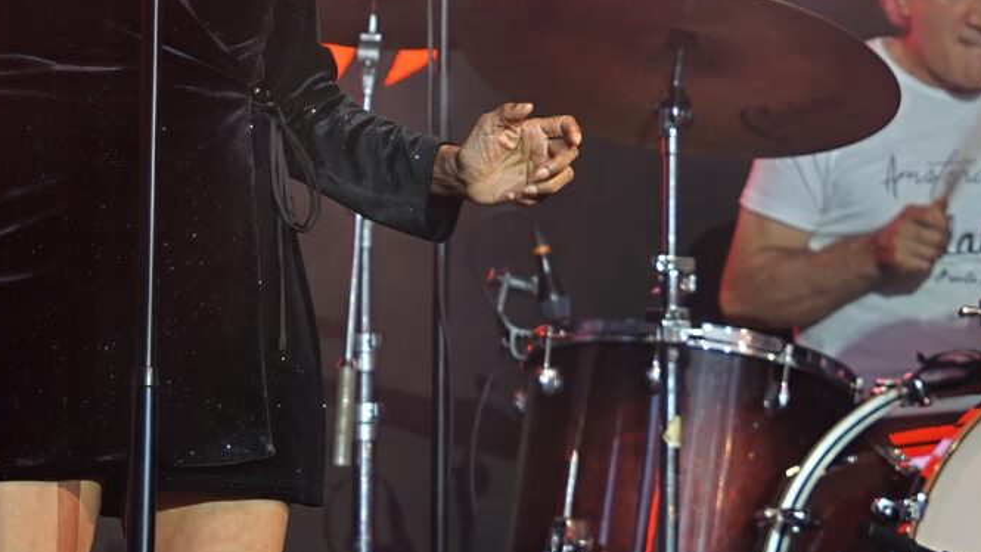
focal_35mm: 272
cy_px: -75
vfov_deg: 4.5
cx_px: 811
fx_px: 7075
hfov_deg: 7.9
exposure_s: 1/100
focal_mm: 90
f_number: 4.5
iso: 400
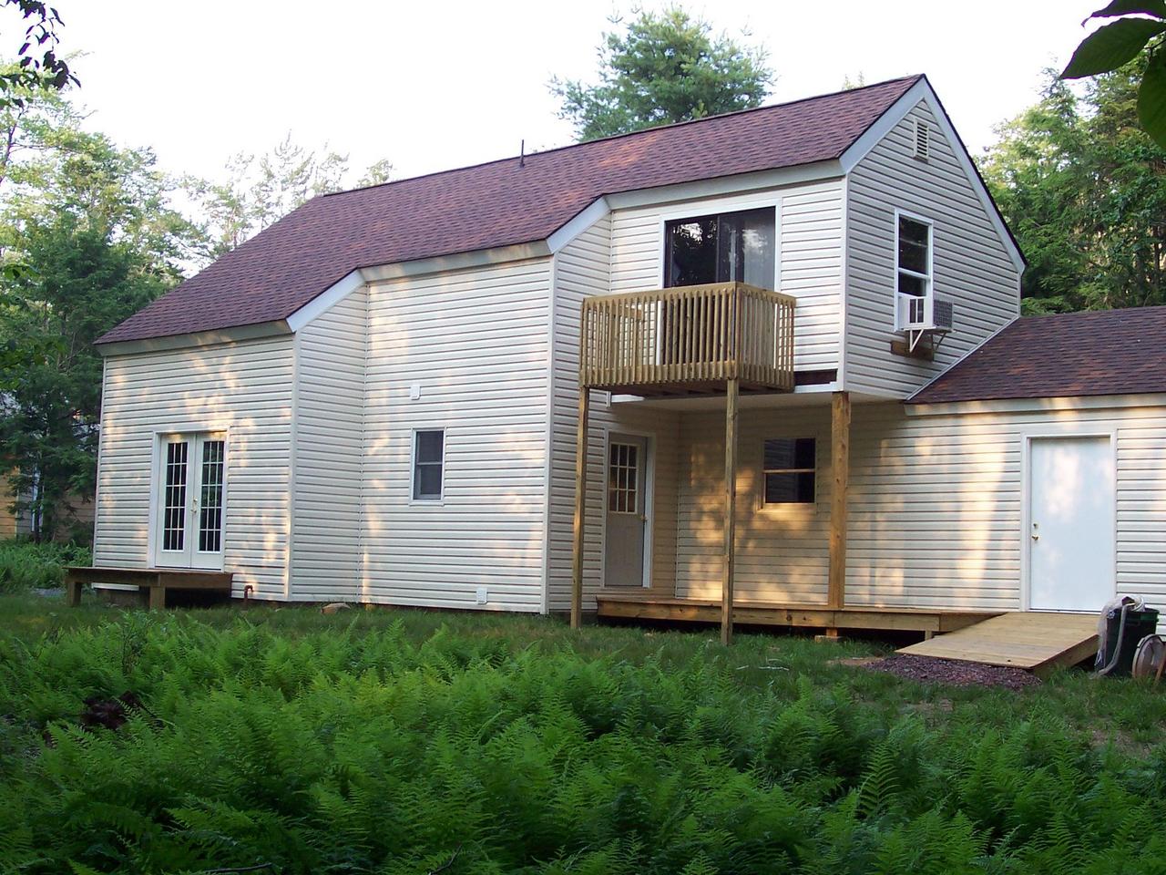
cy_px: 438
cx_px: 583
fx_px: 1549
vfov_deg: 31.5
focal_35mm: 46
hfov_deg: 41.2
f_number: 3
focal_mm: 7
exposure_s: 1/125
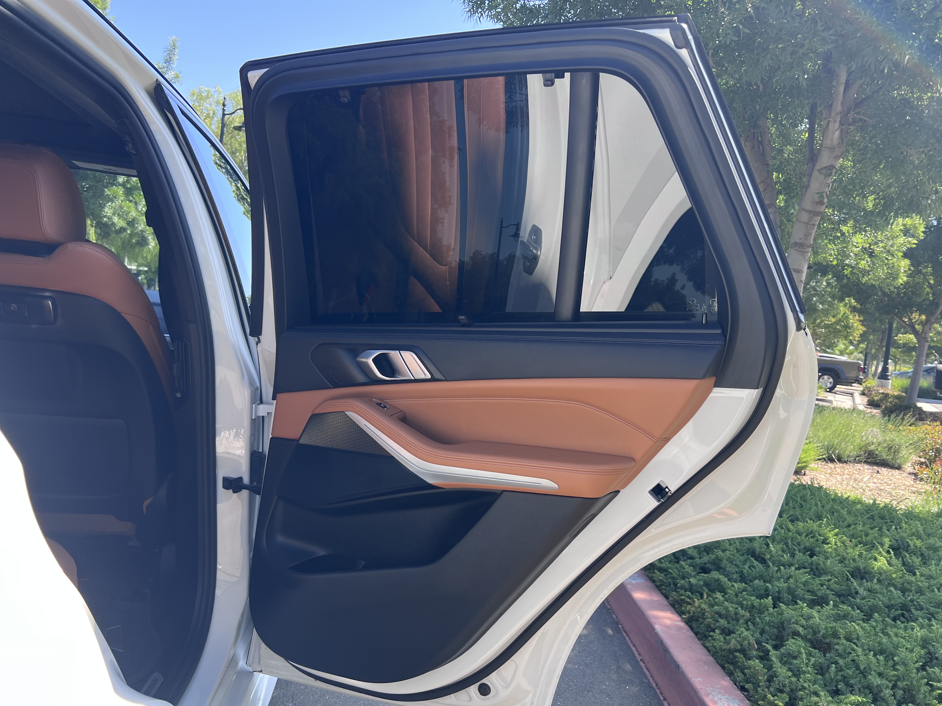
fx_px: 708
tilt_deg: -2.1
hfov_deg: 67.3
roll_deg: -5.2
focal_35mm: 26
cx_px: 471
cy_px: 353
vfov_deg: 53.1
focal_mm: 5.7
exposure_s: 1/575
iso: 50
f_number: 1.5
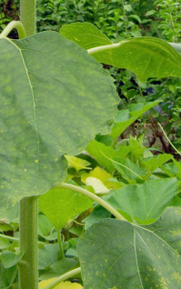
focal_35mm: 118
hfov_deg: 11.1
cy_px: -141
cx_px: 32
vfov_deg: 16.2
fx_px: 930
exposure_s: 1/100
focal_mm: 24
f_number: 13
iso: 100
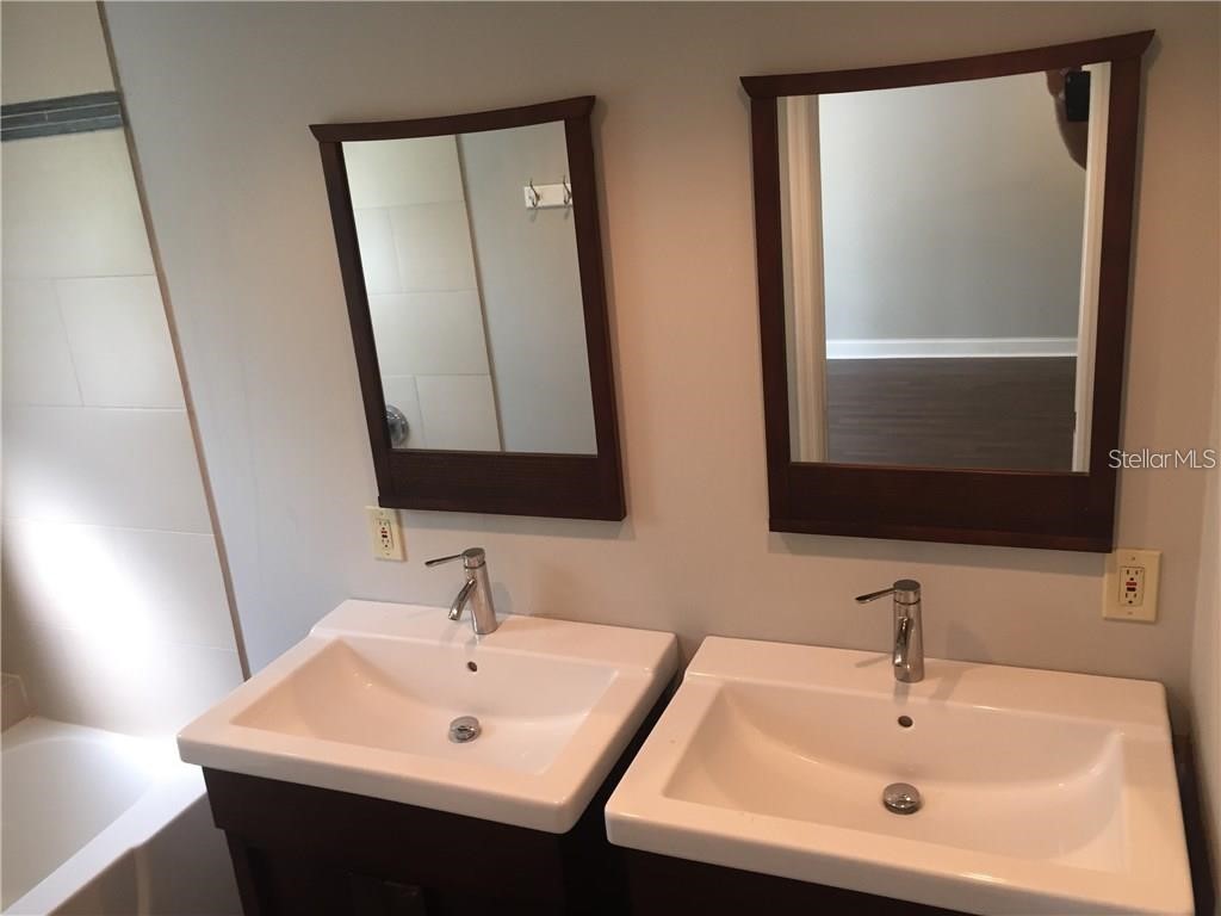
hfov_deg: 61.7
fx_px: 1023
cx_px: 610
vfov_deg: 48.2
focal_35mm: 29
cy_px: 458
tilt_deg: -17.9
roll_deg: +4.3
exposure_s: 1/30
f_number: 2.2
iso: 64
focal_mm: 4.15
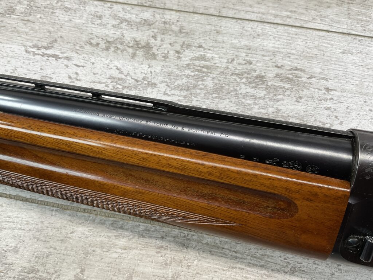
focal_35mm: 29
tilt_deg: -70.8
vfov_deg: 48.2
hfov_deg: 61.7
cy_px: 140
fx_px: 312
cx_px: 186
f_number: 1.8
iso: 20
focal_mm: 3
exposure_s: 1/120
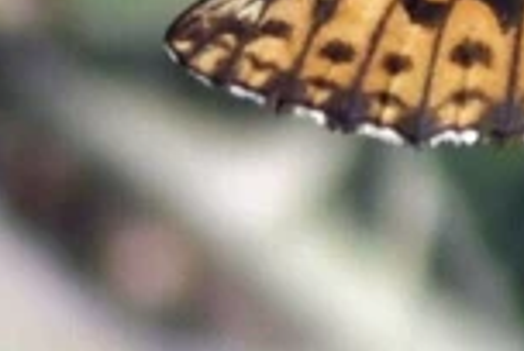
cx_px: 824
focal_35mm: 661
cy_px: -368
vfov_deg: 2.1
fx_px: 9641
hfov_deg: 3.1
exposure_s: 1/3200
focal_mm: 105
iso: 200
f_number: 3.2
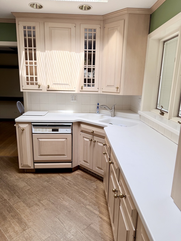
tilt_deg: -12.7
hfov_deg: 56.8
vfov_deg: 71.6
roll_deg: -2.0
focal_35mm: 24
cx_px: 90
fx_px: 167
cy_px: 120
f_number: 1.78
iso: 80
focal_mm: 6.76
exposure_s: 1/238
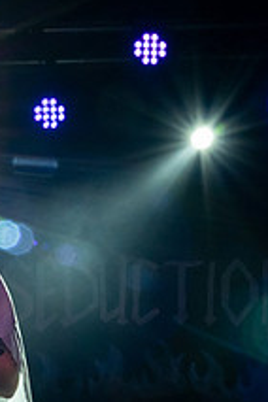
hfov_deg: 9.1
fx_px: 1675
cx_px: 96
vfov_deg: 13.7
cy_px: 264
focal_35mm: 150
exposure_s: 1/80
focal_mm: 55
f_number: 22
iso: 6400
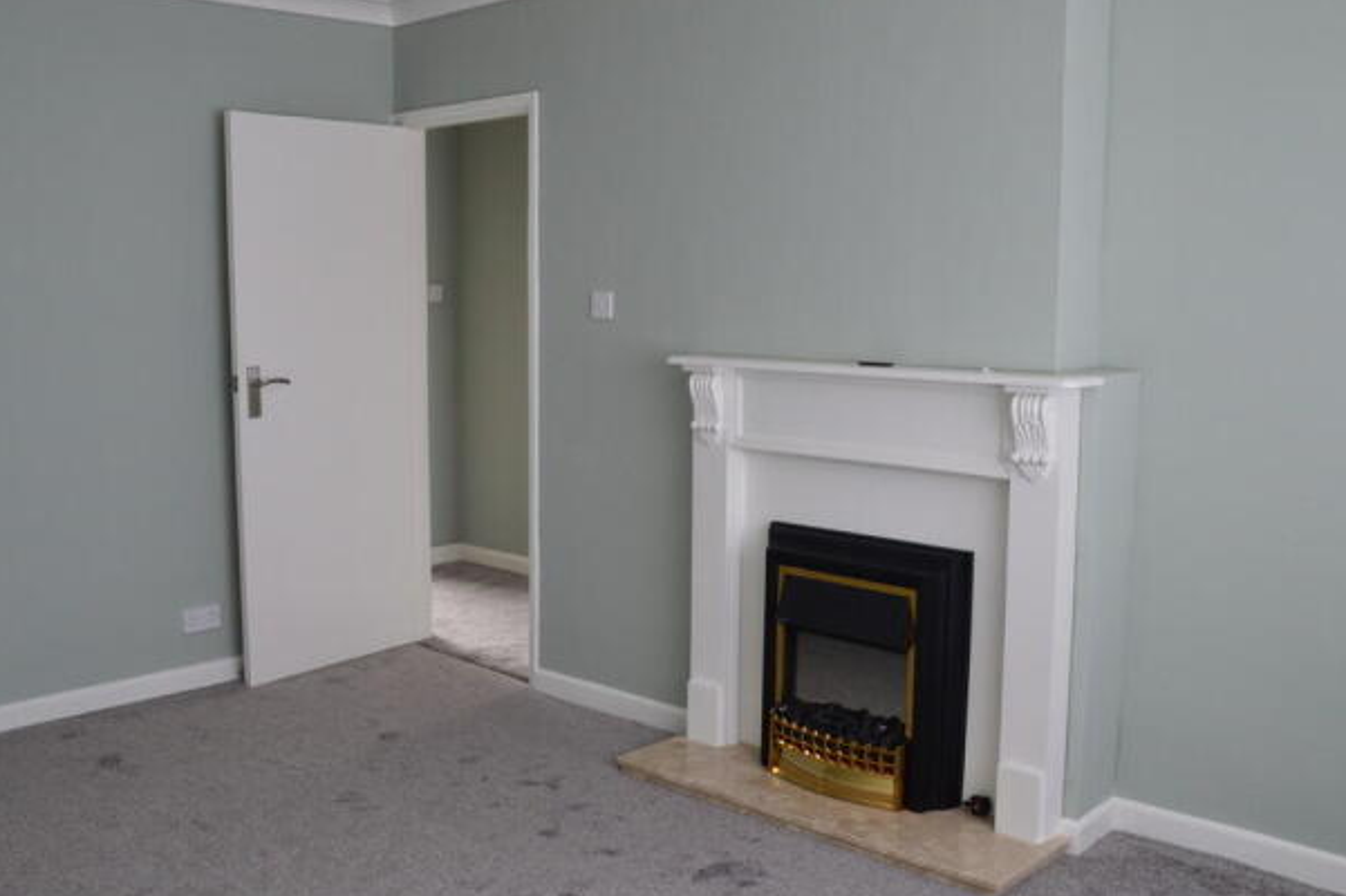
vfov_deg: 36.8
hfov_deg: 53.1
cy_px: 461
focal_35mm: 36
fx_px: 1345
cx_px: 618
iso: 400
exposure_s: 1/20
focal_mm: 22
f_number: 6.3
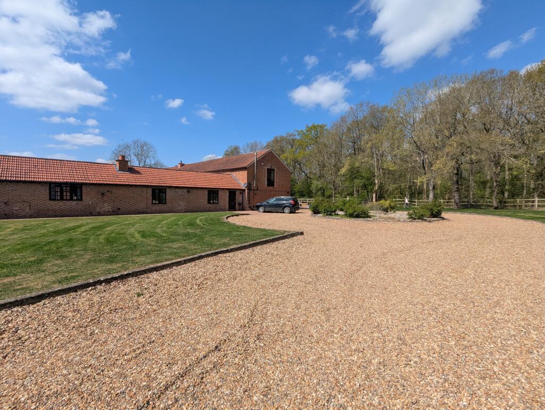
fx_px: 252
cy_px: 205
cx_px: 272
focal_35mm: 16
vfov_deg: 78.2
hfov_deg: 94.4
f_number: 2.2
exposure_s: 1/1821
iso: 48
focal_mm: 2.35
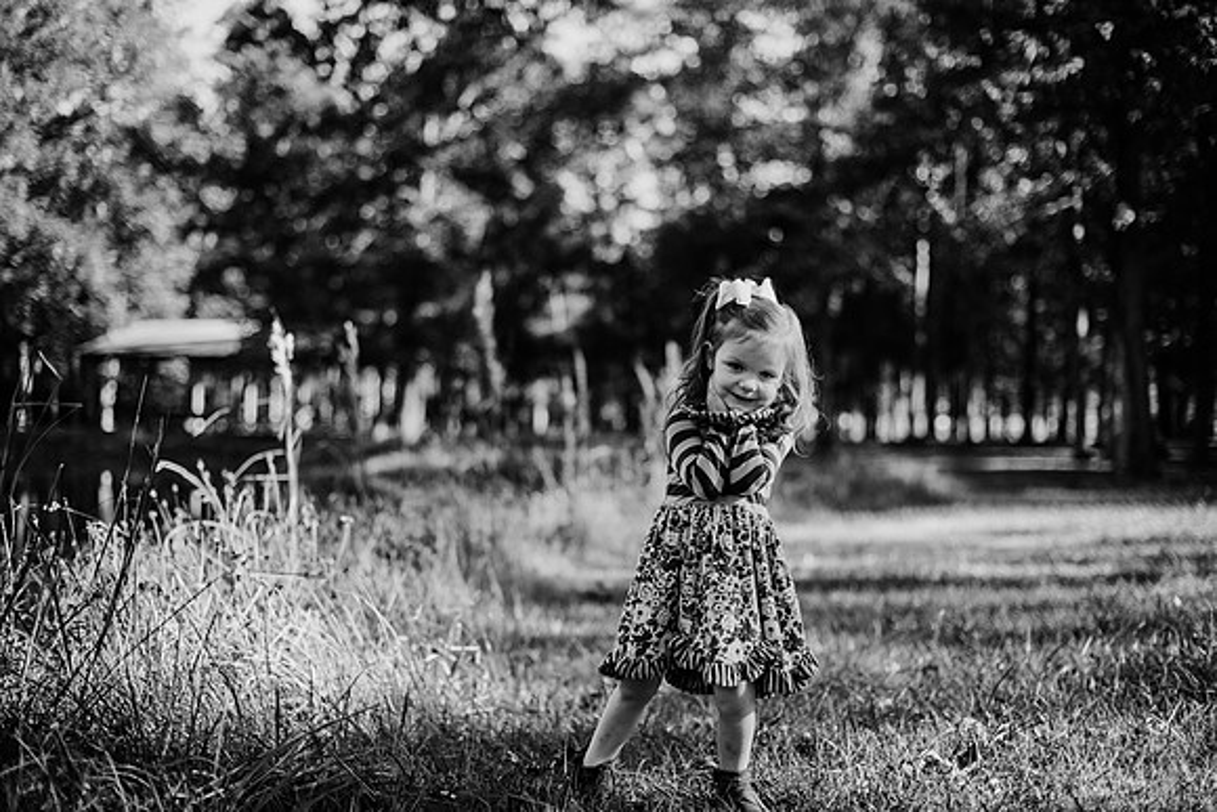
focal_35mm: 50
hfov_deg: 39.6
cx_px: 608
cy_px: 406
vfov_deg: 27.0
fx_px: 1691
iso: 200
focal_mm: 50
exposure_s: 1/1000
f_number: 2
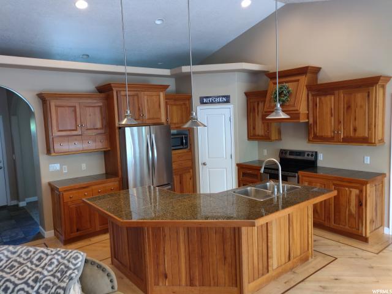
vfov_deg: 54.9
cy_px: 147
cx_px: 196
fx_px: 283
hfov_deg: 69.4
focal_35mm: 25
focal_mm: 4.25
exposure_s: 1/33
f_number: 1.7
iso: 400
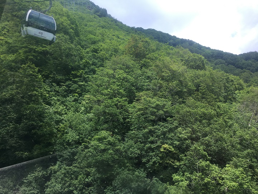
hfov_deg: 61.7
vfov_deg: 48.2
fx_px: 216
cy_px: 97
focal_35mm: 29
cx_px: 129
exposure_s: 1/620
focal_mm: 4.15
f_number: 2.2
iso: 25
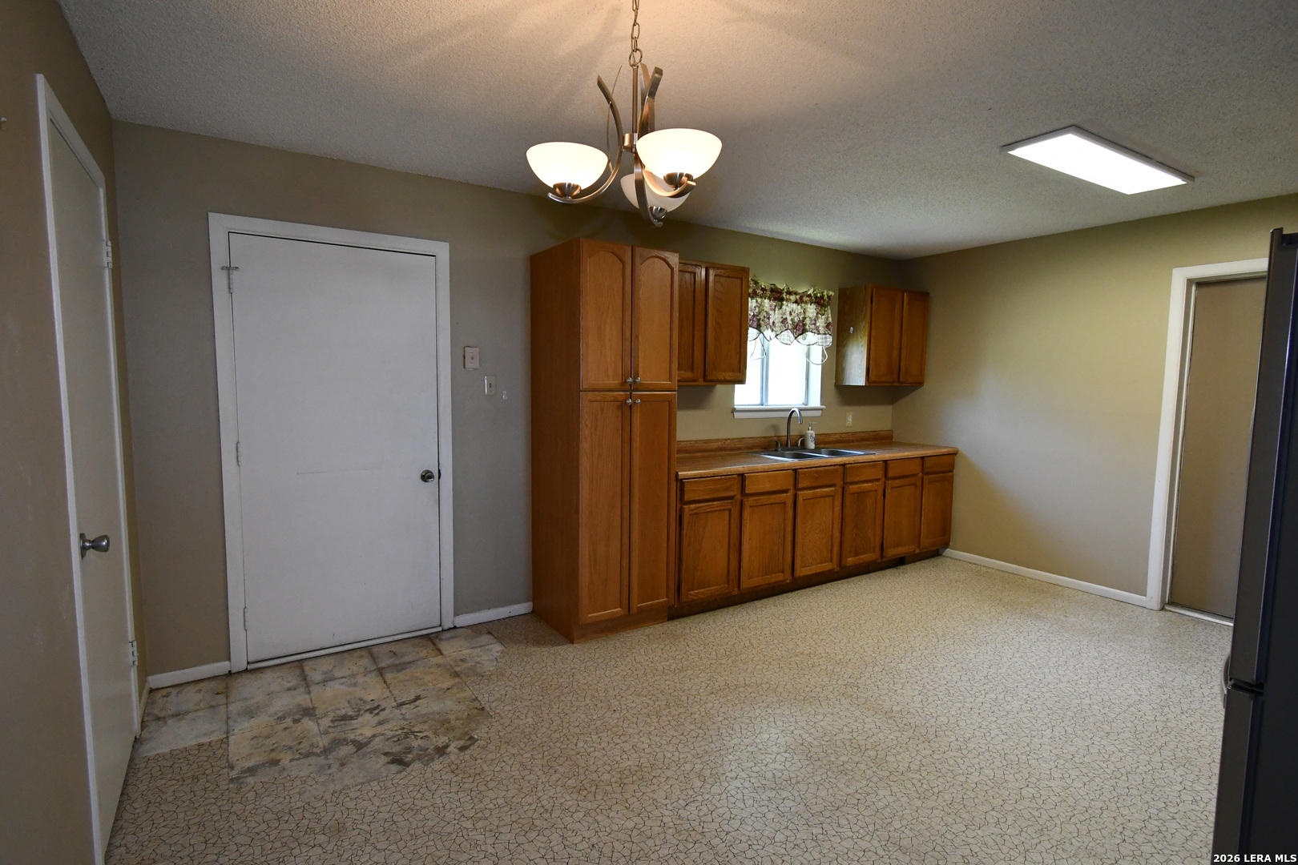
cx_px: 649
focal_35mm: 17
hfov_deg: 93.3
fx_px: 613
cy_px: 432
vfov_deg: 70.4
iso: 2000
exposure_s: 1/160
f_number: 6.3
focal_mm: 11.5
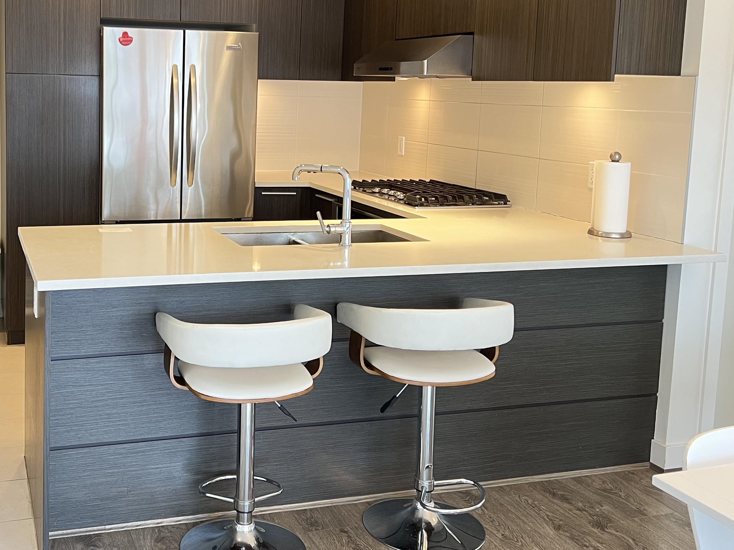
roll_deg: -1.8
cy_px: 163
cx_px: 210
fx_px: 869
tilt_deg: -5.5
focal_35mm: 41
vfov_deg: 34.6
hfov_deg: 44.7
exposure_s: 1/60
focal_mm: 5.7
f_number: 1.5
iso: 100
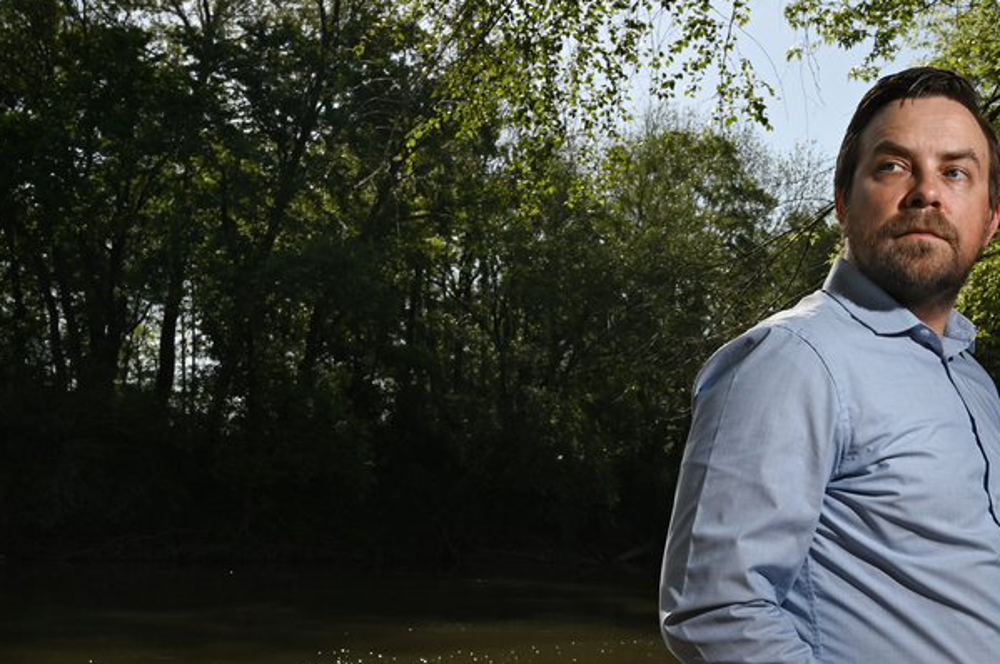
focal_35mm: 53
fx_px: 1471
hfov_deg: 36.9
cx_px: 716
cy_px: 373
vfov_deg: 25.4
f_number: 11
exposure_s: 1/200
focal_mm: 31
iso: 64
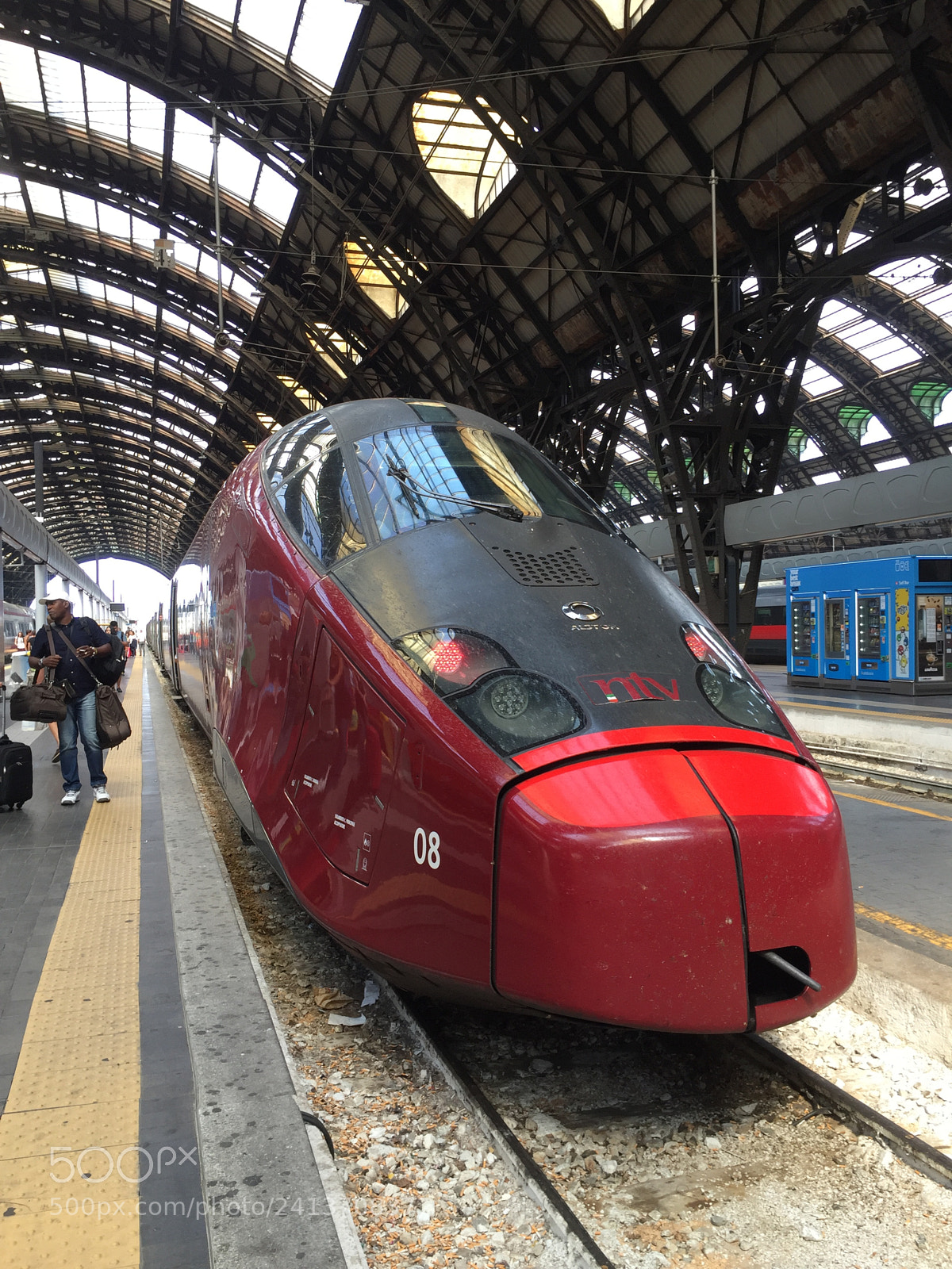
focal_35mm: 29
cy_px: 634
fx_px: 1063
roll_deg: +1.0
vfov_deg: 61.7
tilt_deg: +0.1
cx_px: 476
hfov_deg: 48.2
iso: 32
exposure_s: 1/100
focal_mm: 4.15
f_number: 2.2
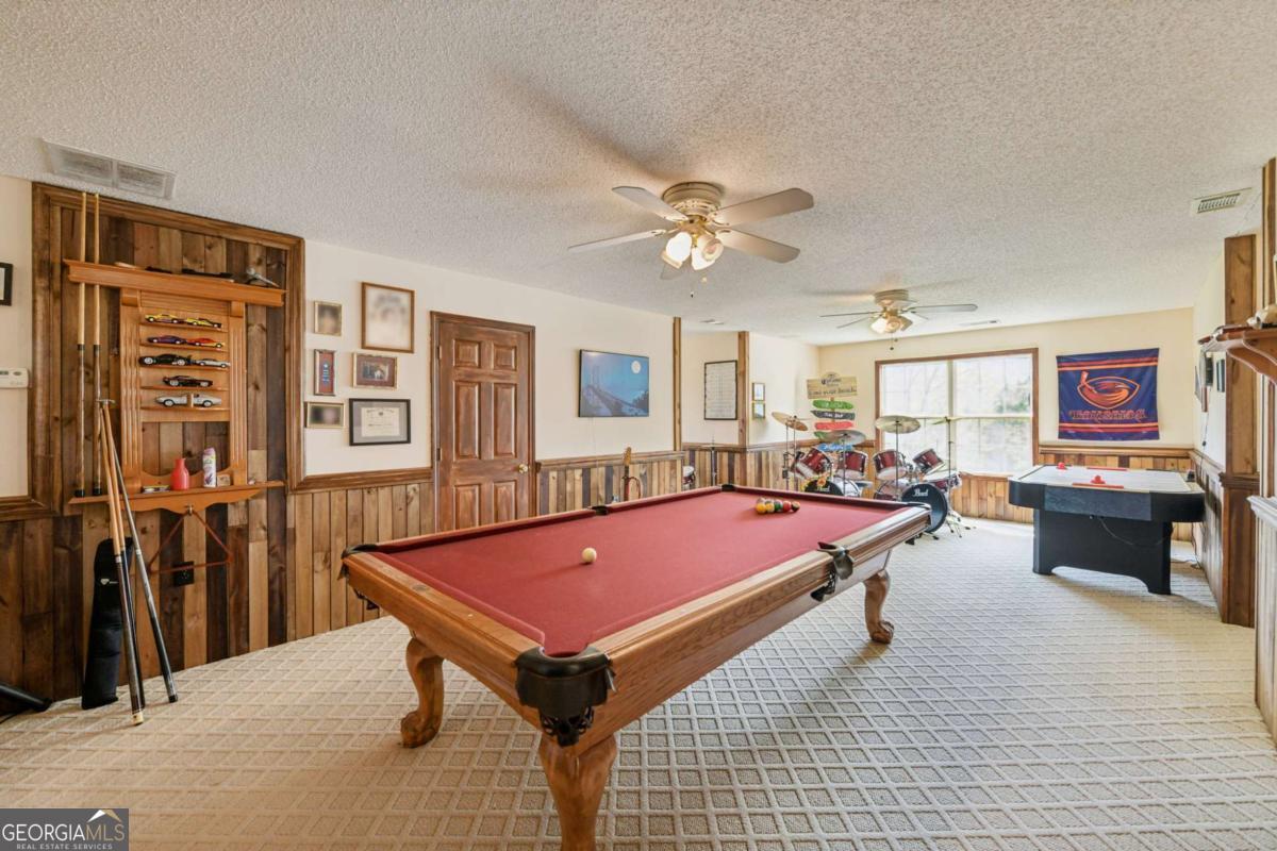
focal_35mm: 14
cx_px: 638
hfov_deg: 104.3
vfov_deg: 81.2
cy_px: 426
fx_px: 497
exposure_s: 1/15
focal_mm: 14
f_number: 8
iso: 400
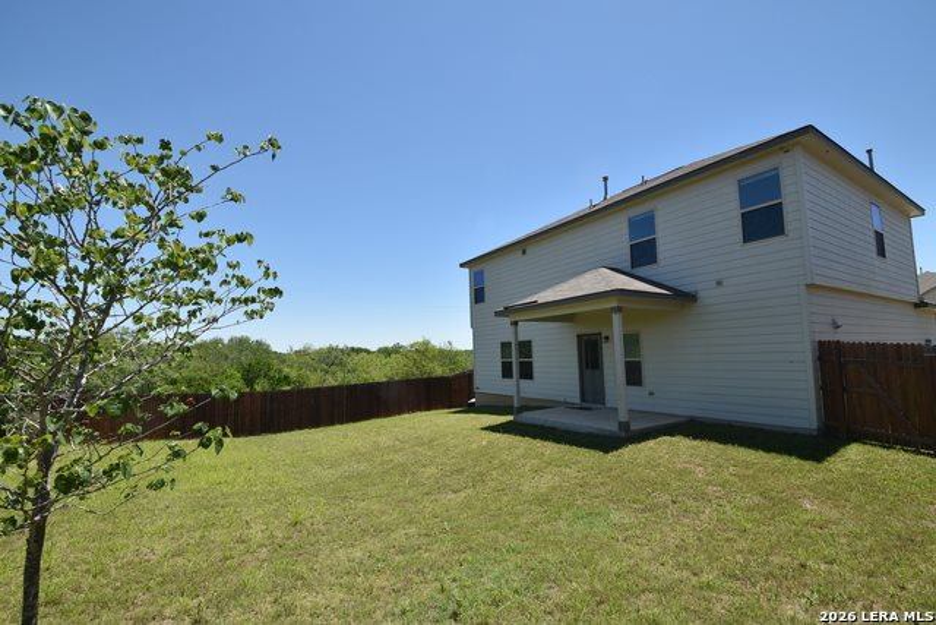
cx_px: 468
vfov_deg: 77.4
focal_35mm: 15
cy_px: 312
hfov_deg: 100.4
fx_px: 390
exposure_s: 1/250
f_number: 8
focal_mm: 10
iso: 125
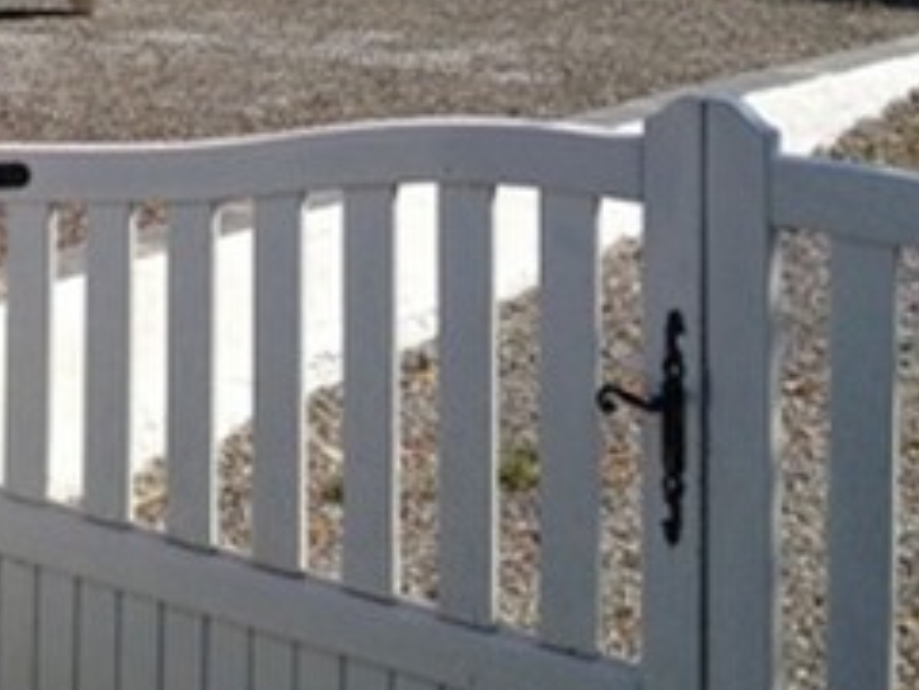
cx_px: 130
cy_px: -366
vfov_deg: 12.1
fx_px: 3081
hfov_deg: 16.8
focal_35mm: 116
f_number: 2.4
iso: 50
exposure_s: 1/2513
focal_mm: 4.28
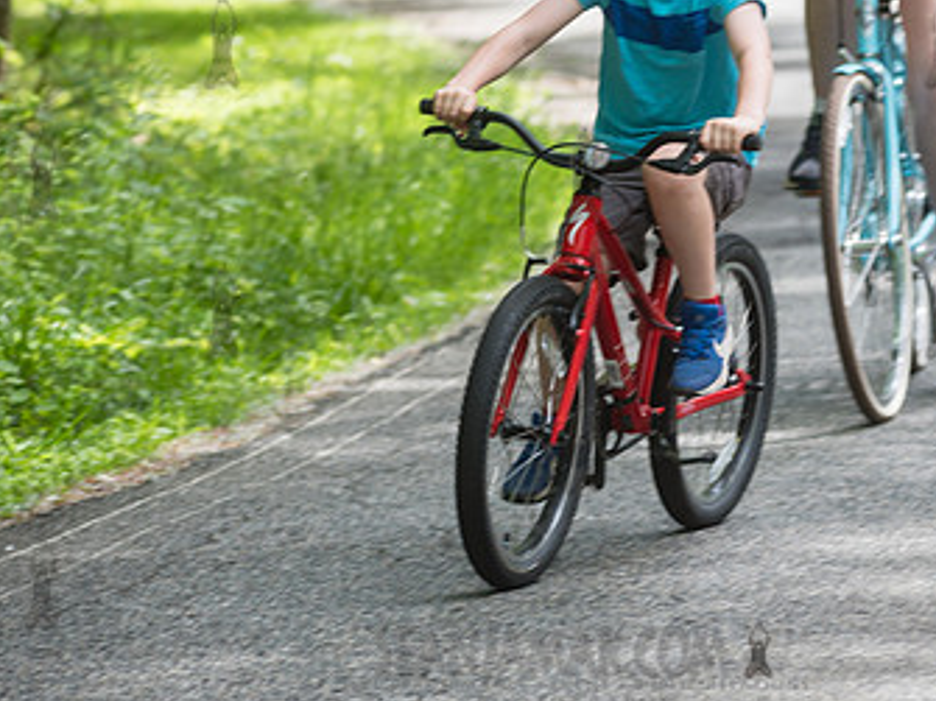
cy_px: 175
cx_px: 581
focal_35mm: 283
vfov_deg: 5.2
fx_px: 7649
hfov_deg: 7.0
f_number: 4.5
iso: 250
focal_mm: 170
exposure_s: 1/250
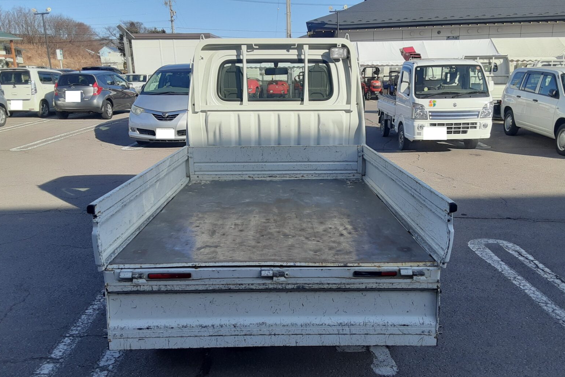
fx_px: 455
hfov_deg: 63.6
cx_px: 288
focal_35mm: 29
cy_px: 198
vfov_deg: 45.0
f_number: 1.9
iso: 40
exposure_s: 1/1183
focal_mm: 2.91
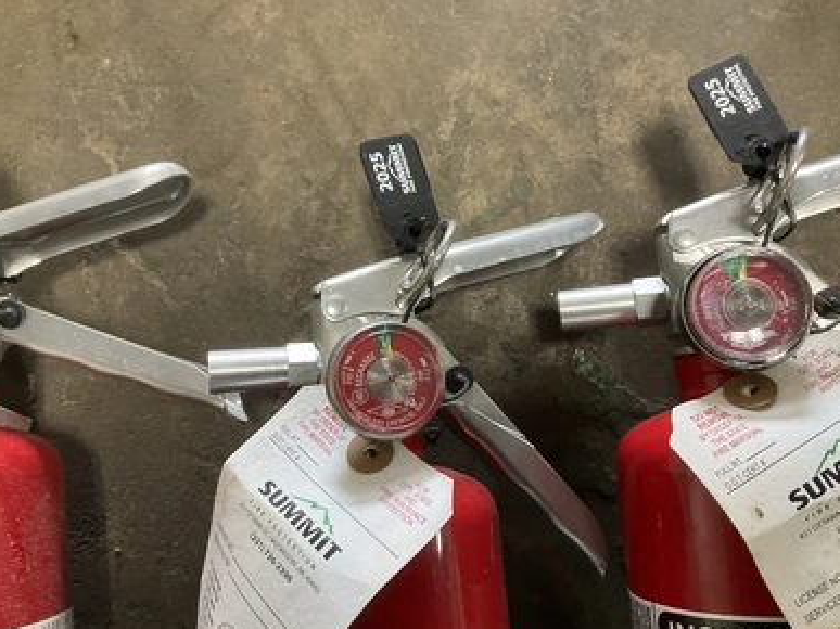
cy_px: 323
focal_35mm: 30
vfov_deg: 46.8
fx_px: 728
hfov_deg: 60.0
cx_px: 421
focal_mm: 3
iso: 200
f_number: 1.8
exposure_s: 1/60
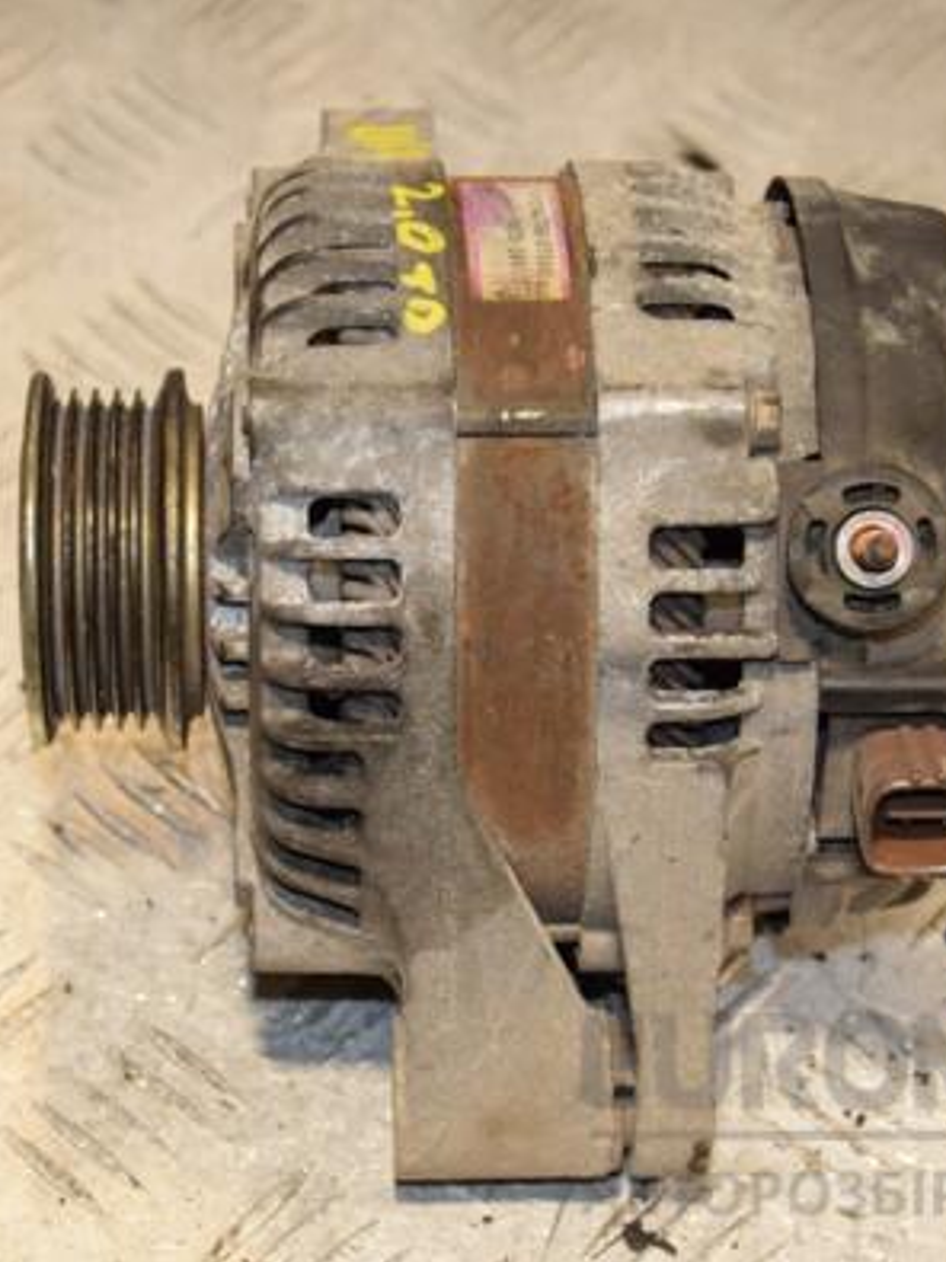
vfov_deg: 17.3
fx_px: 4156
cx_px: 521
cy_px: 636
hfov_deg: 13.0
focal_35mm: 114
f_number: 6.3
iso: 800
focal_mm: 52
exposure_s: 1/200
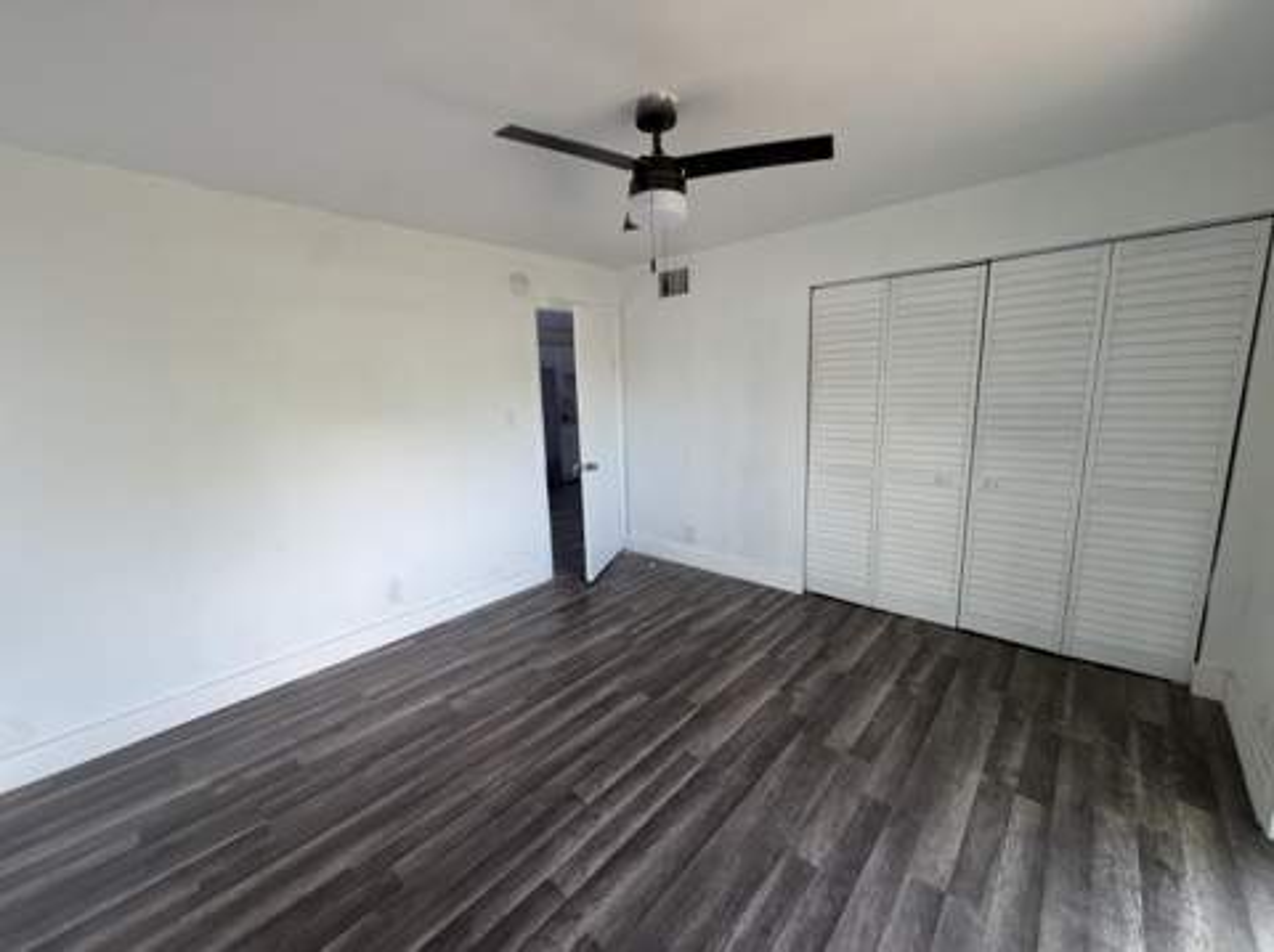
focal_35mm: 14
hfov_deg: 102.1
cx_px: 637
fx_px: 515
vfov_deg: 85.6
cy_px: 476
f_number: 2.2
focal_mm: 2.22
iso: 200
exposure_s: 1/121
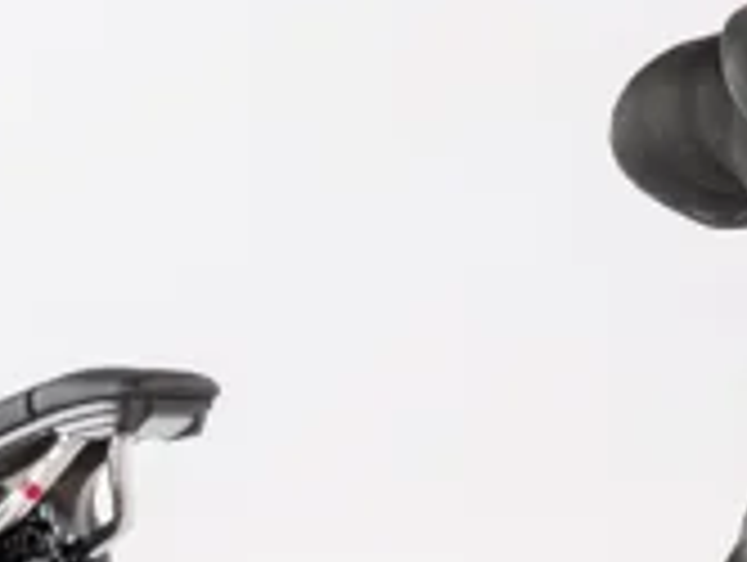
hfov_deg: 6.0
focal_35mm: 324
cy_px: 960
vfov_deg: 4.6
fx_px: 7002
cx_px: 1256
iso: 100
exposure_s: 1/160
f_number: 16
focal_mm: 70
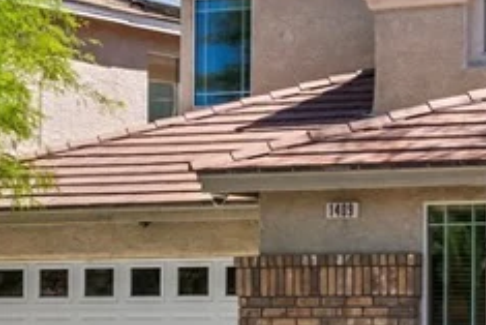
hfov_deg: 12.0
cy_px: 315
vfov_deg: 8.5
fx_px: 2175
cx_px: 773
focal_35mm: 161
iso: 400
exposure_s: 1/8000
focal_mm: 25
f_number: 8
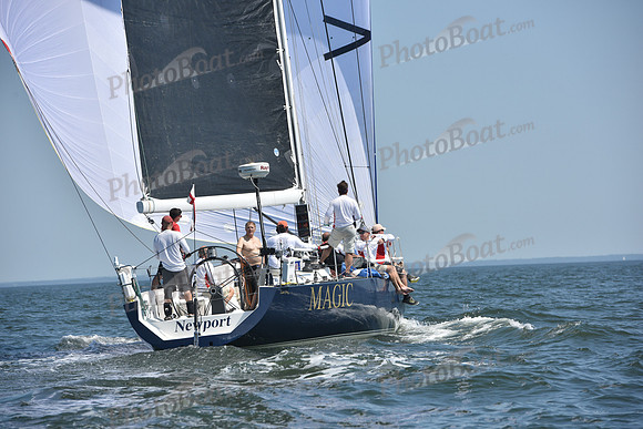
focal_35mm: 195
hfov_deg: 10.5
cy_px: 214
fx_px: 3484
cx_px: 322
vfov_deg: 7.0
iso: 250
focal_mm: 195
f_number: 8
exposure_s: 1/1250
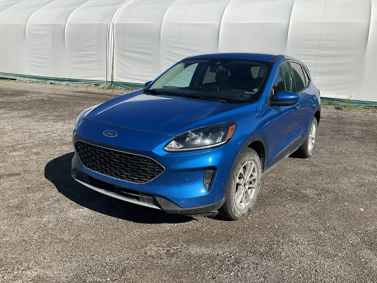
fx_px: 316
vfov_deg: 48.3
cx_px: 188
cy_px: 142
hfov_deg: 61.6
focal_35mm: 29
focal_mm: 3
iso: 25
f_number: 1.8
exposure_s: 1/2538
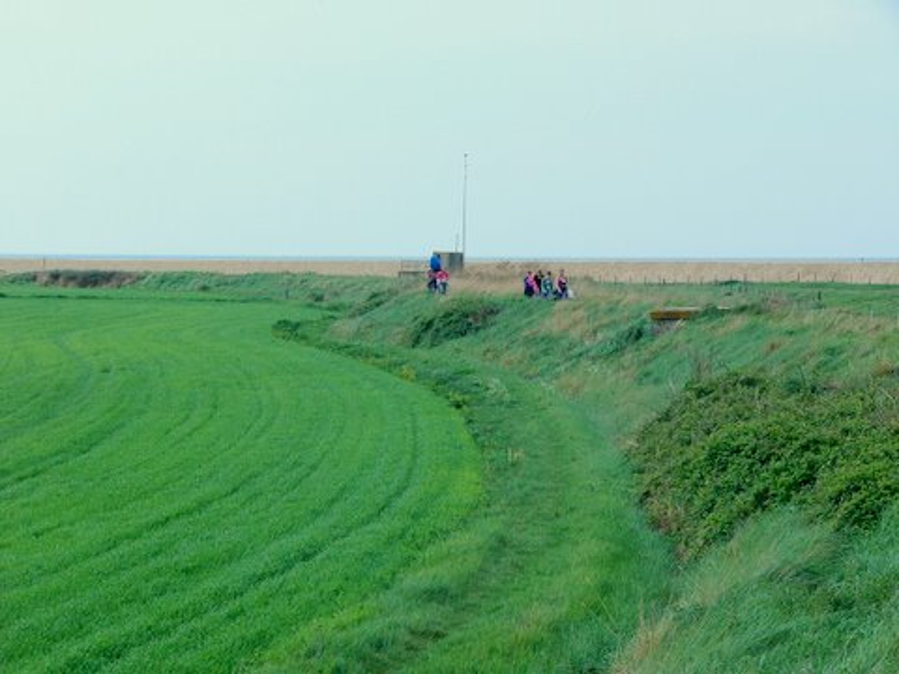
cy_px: 337
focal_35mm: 116
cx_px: 450
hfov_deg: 17.0
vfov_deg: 12.8
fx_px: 3013
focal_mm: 19.2
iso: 50
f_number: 5.6
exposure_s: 1/500
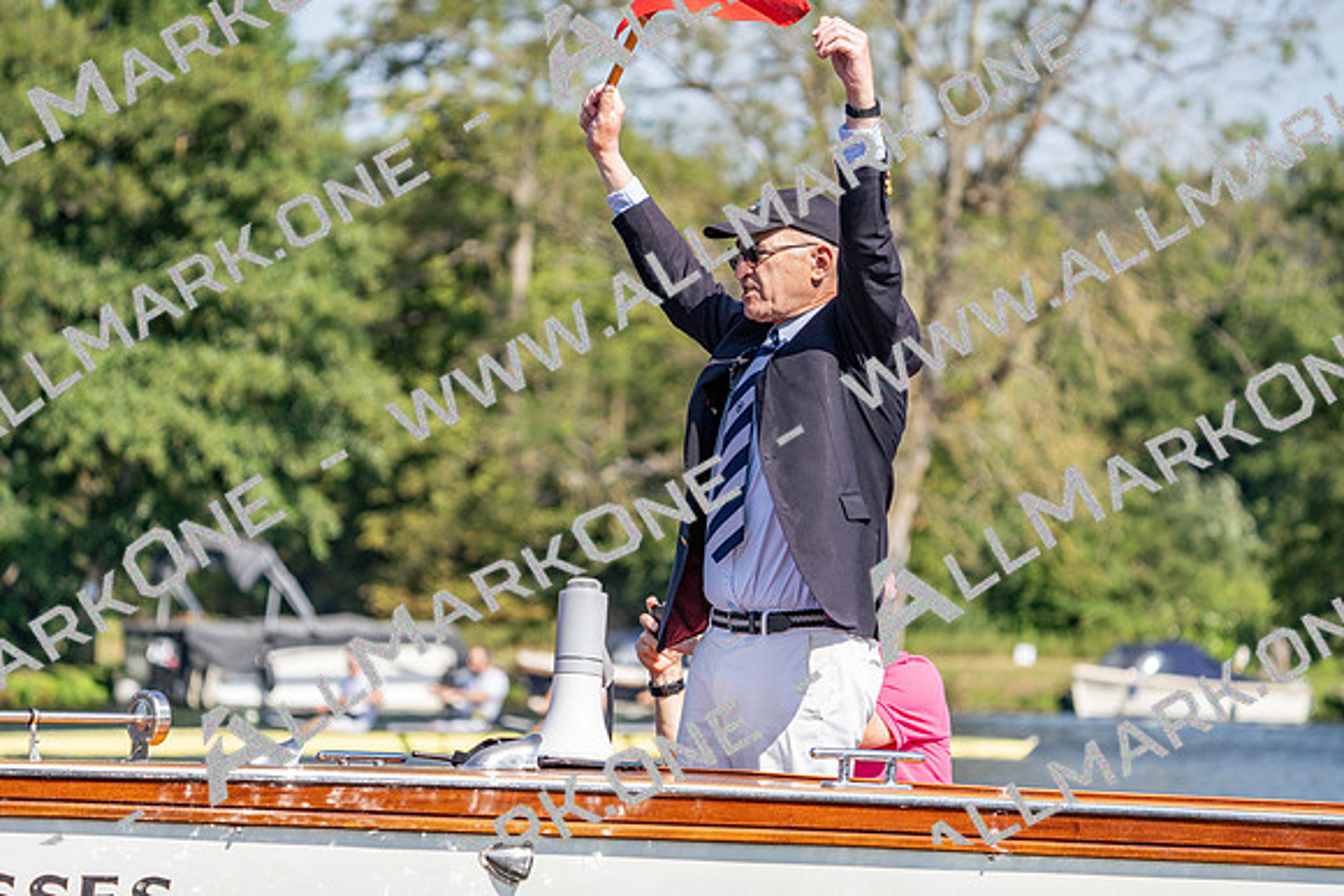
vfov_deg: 6.9
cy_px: 448
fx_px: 7468
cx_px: 672
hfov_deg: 10.3
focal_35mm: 200
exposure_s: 1/2000
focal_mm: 200
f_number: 5.6
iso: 320
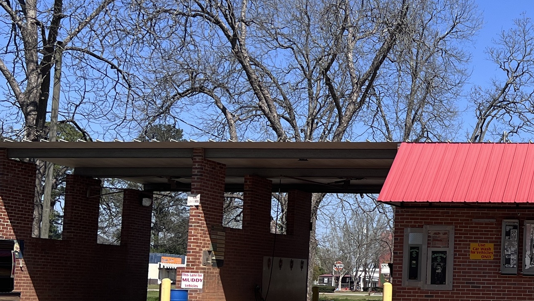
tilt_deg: +4.8
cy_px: 217
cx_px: 564
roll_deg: -1.6
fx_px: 949
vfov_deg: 17.9
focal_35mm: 67
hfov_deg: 28.9
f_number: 1.5
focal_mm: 5.7
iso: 50
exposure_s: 1/4630
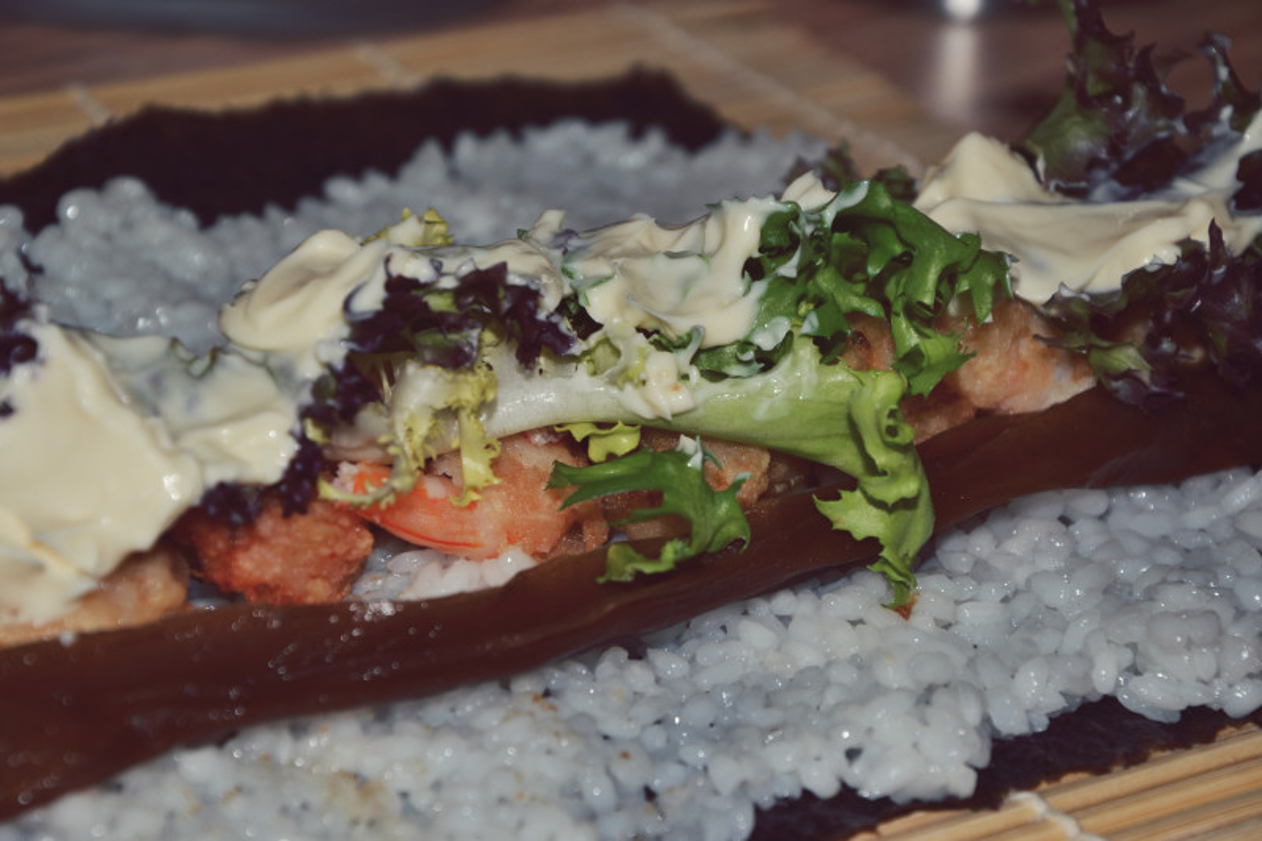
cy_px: 420
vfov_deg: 9.9
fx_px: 4836
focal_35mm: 138
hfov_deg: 14.9
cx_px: 631
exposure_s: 1/60
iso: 100
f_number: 8
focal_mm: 92
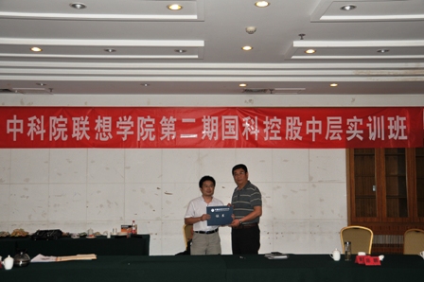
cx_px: 212
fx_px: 494
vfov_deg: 31.8
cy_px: 141
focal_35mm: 42
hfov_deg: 46.4
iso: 250
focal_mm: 28
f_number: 4
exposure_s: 1/160
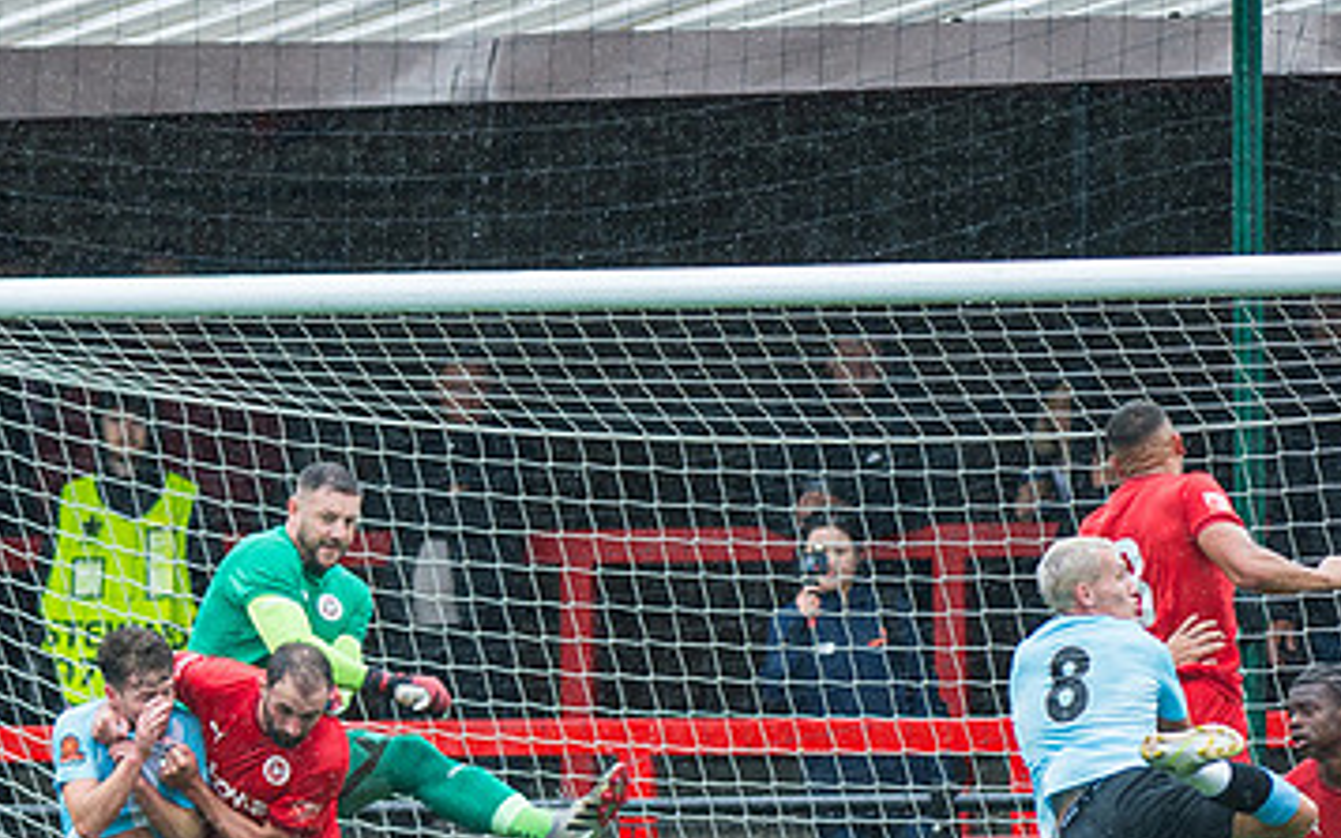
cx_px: 294
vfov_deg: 1.5
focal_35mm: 867
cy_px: 770
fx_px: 31681
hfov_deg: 2.4
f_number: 2.8
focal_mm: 300
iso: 400
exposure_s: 1/1600
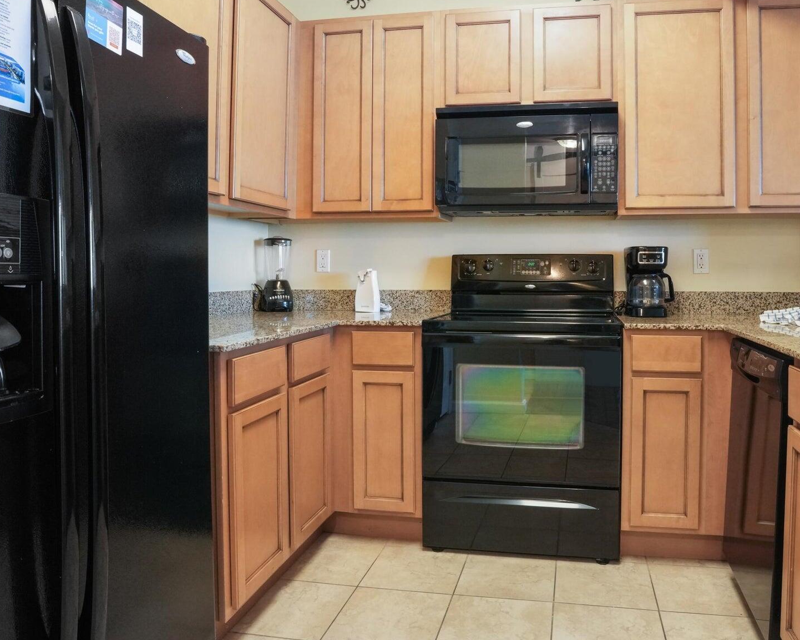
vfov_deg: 56.5
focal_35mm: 25
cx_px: 472
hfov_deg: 67.6
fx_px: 592
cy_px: 267
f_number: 11
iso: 2500
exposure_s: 1/15
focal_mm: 16
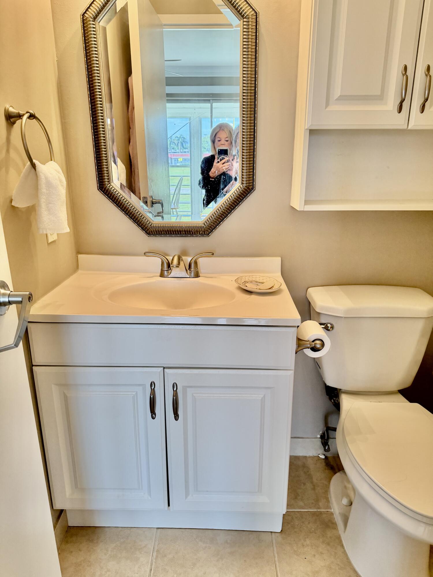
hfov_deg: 56.8
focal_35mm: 24
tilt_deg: -16.5
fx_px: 400
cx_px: 216
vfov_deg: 71.6
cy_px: 288
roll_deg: +0.7
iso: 200
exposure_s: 1/215
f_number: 1.78
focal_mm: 6.76
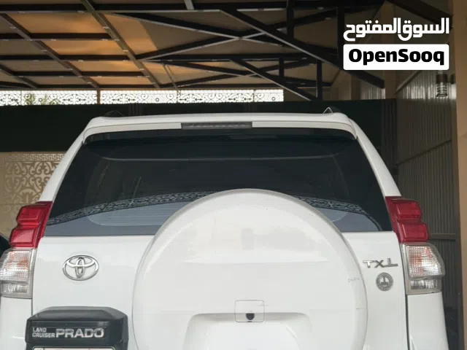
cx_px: 234
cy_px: 175
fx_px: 324
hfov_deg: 71.6
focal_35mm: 24
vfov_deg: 56.8
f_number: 1.78
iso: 125
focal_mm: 6.76
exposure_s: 1/121
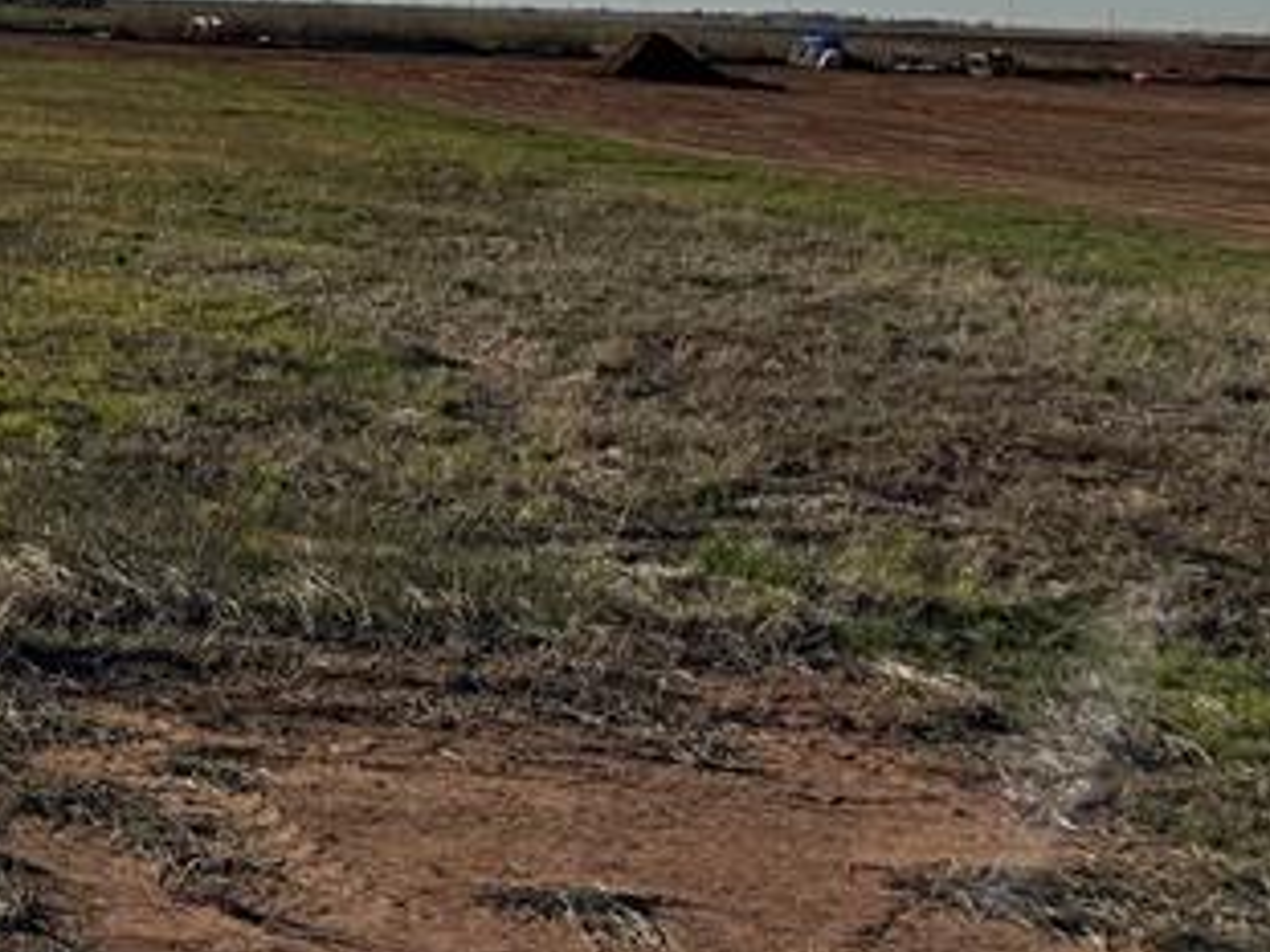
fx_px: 2897
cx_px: -804
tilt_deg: +2.8
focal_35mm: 79
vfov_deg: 17.6
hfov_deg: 20.1
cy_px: -253
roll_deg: -0.7
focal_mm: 6.76
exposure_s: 1/12346
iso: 64
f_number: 1.78
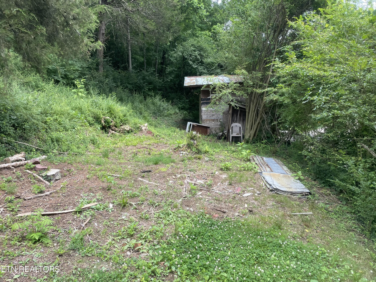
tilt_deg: -7.2
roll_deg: +0.8
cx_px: 188
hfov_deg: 67.3
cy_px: 141
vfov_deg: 53.1
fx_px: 282
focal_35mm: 26
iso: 32
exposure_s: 1/487
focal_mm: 4.2
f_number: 1.6
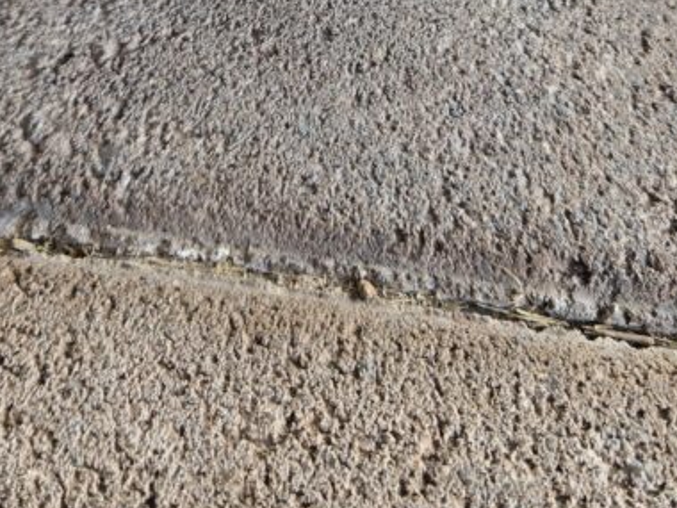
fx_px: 1213
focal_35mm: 62
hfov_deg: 31.2
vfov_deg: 21.3
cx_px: 356
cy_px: -160
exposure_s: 1/180
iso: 32
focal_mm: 5.4
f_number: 1.8
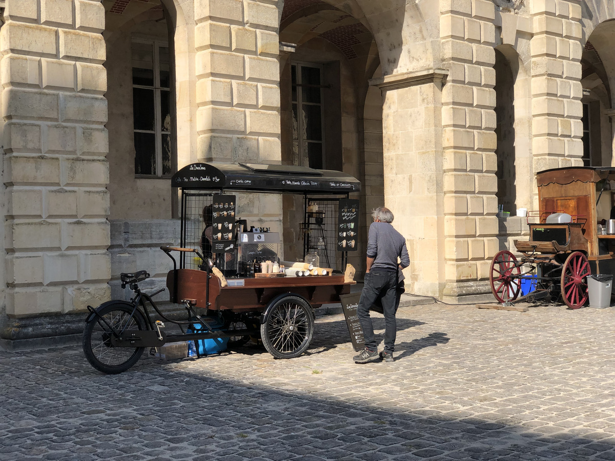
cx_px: 308
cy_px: 230
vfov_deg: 28.0
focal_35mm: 52
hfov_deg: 36.8
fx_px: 924
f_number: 2.4
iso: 16
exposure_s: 1/979
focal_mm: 6
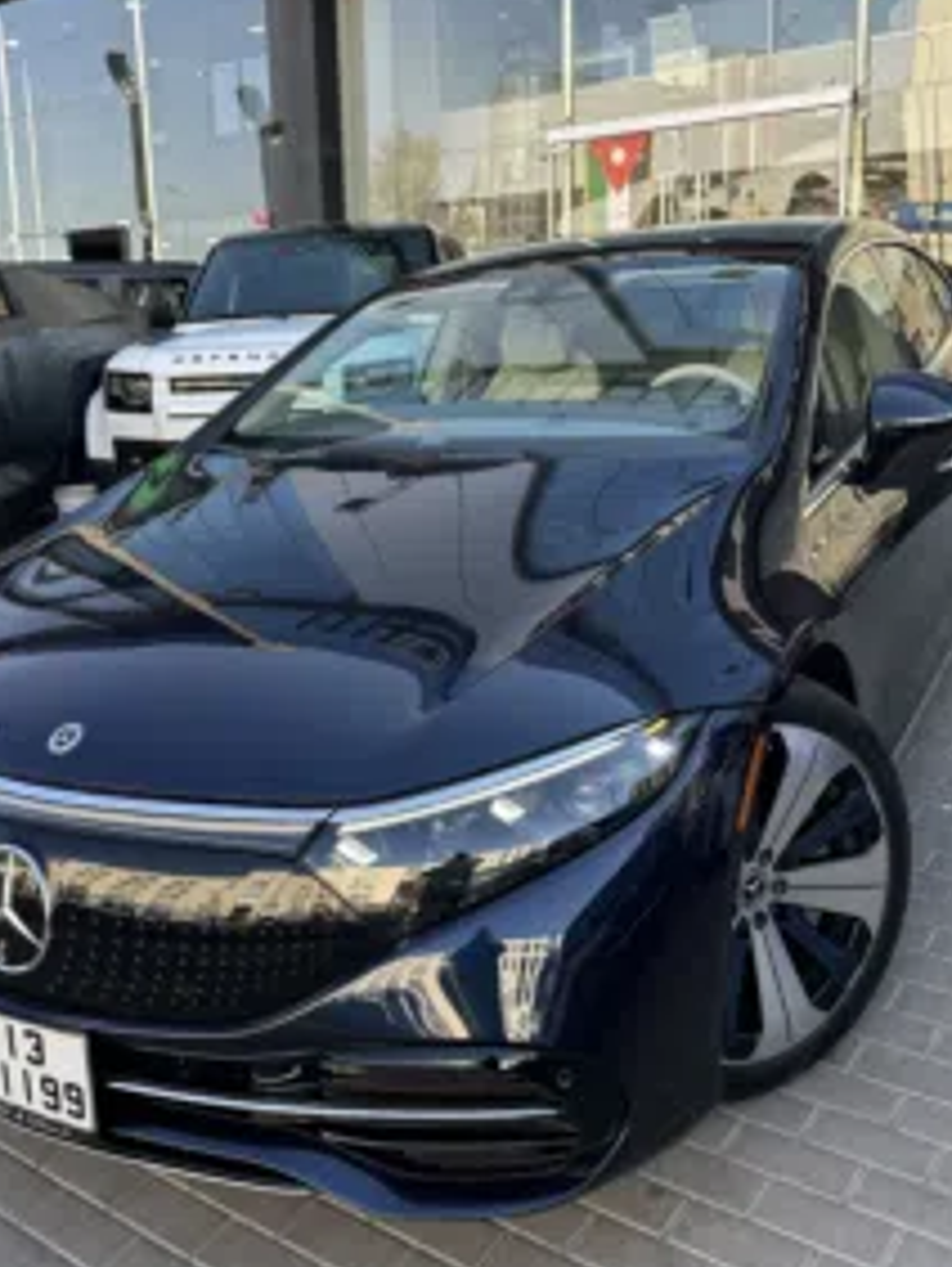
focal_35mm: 34
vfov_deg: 53.7
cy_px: 544
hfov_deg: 41.8
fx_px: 1245
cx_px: 431
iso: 80
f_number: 1.78
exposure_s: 1/555
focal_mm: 6.86
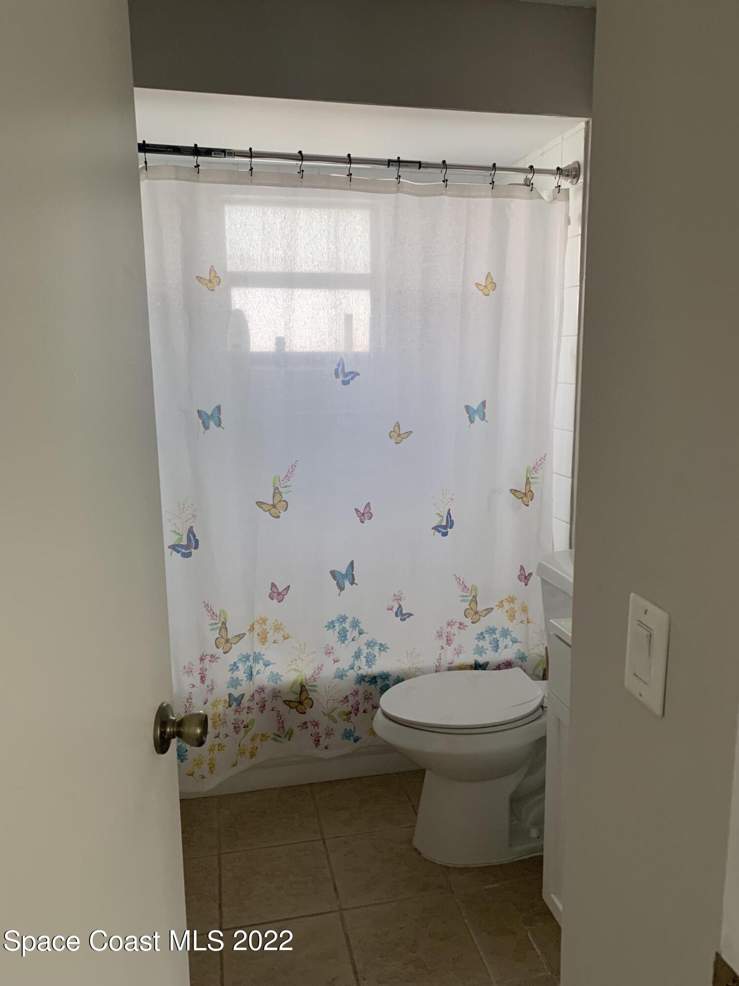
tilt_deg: -9.4
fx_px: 740
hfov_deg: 53.1
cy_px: 493
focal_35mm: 26
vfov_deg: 67.3
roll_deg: -2.0
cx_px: 370
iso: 100
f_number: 1.8
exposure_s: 1/95
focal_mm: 4.25
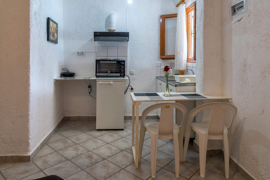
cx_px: 135
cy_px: 90
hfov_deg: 73.7
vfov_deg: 53.2
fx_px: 180
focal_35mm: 24
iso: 100
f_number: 8
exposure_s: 1/4
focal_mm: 24
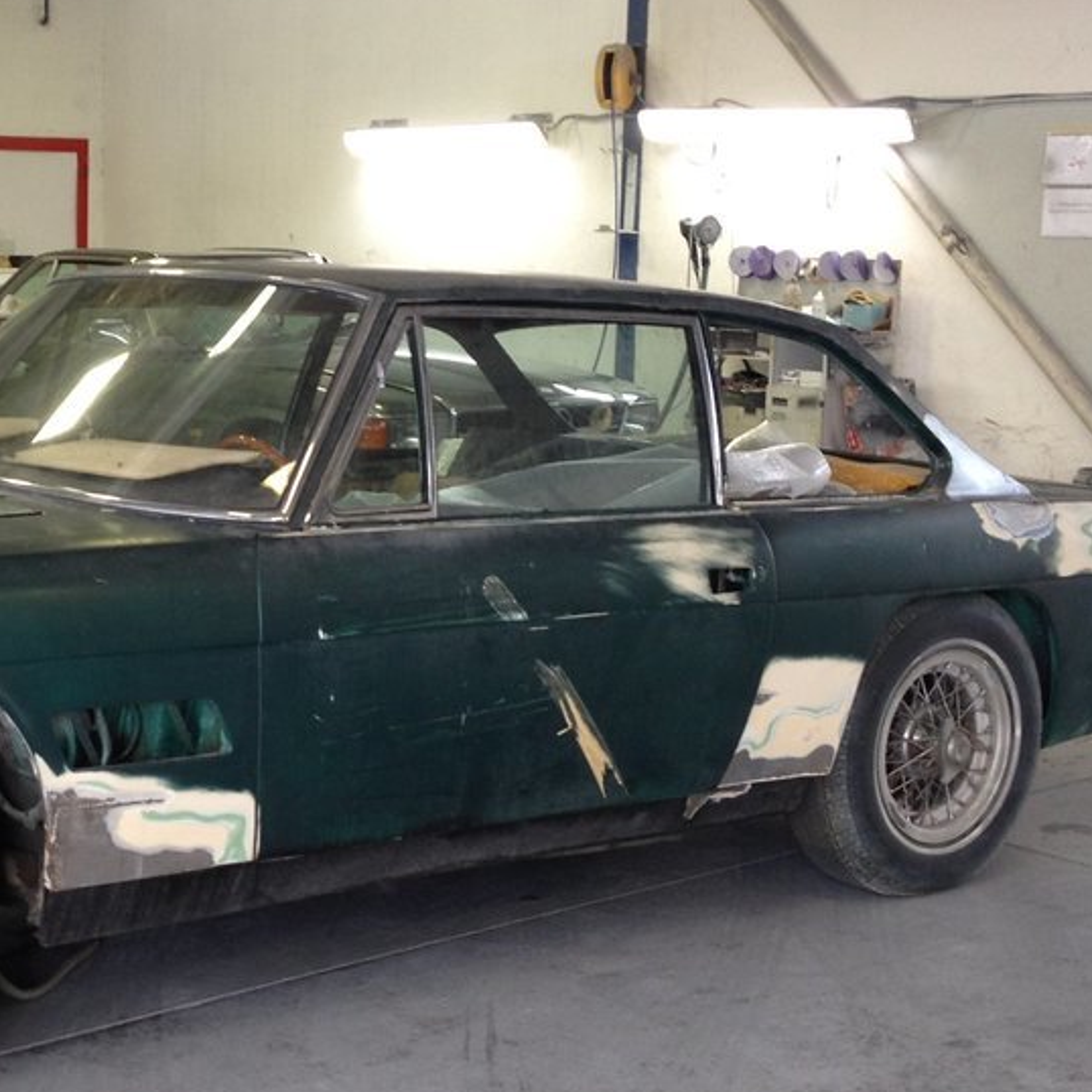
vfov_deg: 25.0
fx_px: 2463
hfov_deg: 24.6
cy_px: 477
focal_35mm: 69
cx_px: 207
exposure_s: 1/20
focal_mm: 4.28
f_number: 2.4
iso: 64
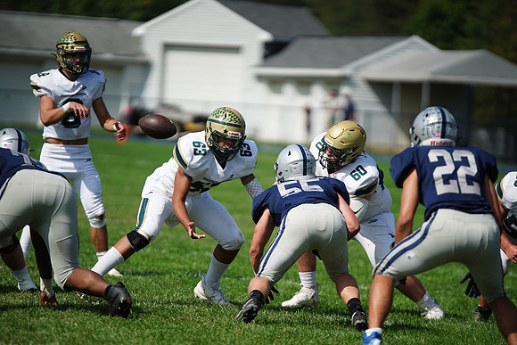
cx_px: 258
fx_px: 4309
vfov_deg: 4.6
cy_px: 172
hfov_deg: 6.9
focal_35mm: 300
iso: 400
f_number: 2.8
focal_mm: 300
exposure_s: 1/6400
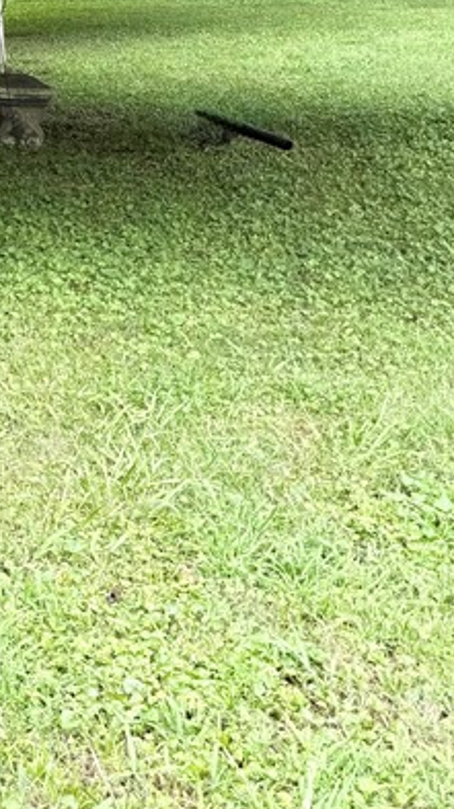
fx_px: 1458
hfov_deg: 15.4
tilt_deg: -4.2
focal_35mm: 68
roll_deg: +1.8
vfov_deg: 29.5
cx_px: -349
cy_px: 51
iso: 64
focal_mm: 6.76
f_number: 1.78
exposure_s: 1/219
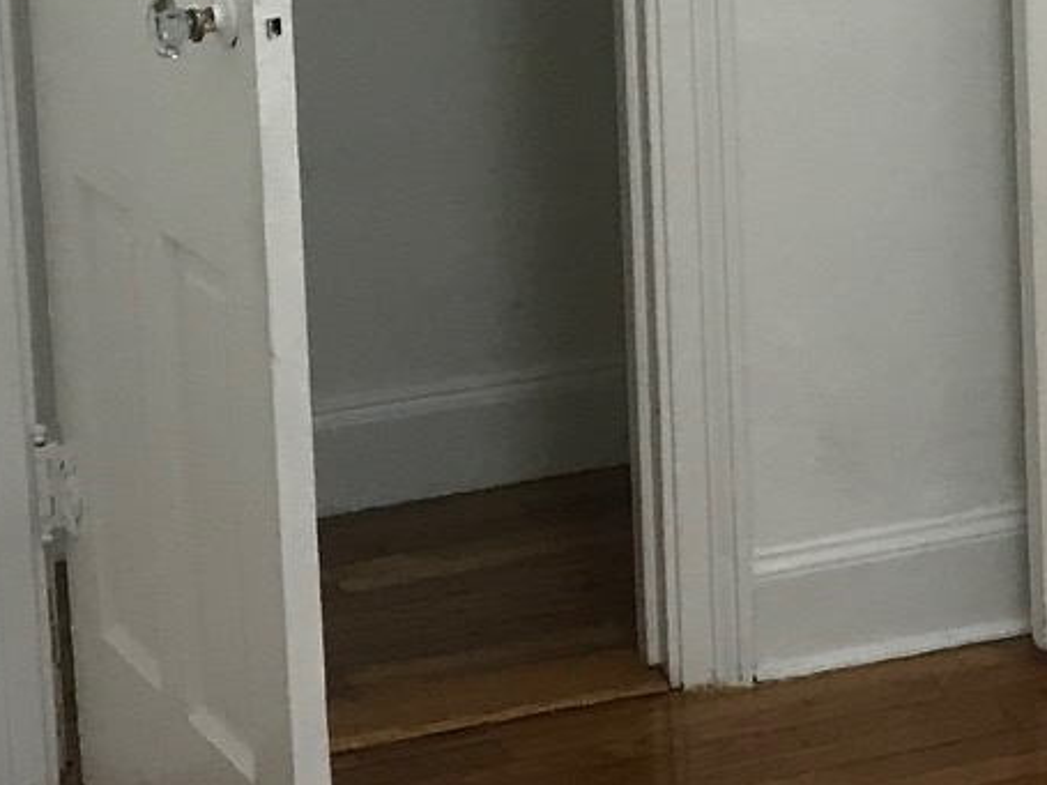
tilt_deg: -8.8
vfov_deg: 11.7
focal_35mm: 124
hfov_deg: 15.7
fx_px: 3750
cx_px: 999
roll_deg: +1.4
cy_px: -157
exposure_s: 1/17
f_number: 1.8
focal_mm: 3.99
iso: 40
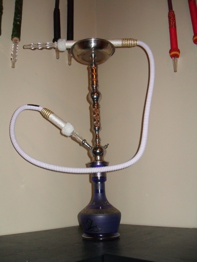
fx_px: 266
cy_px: 131
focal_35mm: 35
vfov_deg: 52.6
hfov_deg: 40.7
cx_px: 98
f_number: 2.8
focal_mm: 6.2
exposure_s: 1/45
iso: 400
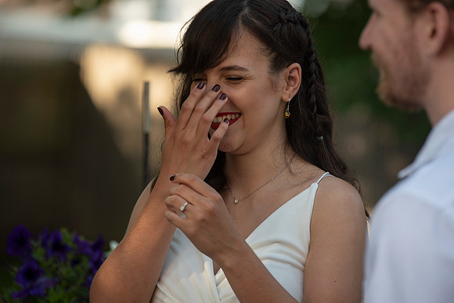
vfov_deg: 6.9
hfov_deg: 10.3
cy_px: 152
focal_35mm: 200
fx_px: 2523
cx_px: 227
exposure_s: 1/200
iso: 100
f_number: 4
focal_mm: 200
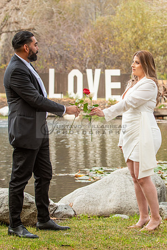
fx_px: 730
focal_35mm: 105
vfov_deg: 19.5
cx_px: 121
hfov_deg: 13.0
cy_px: 125
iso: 250
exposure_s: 1/200
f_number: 3.5
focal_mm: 70
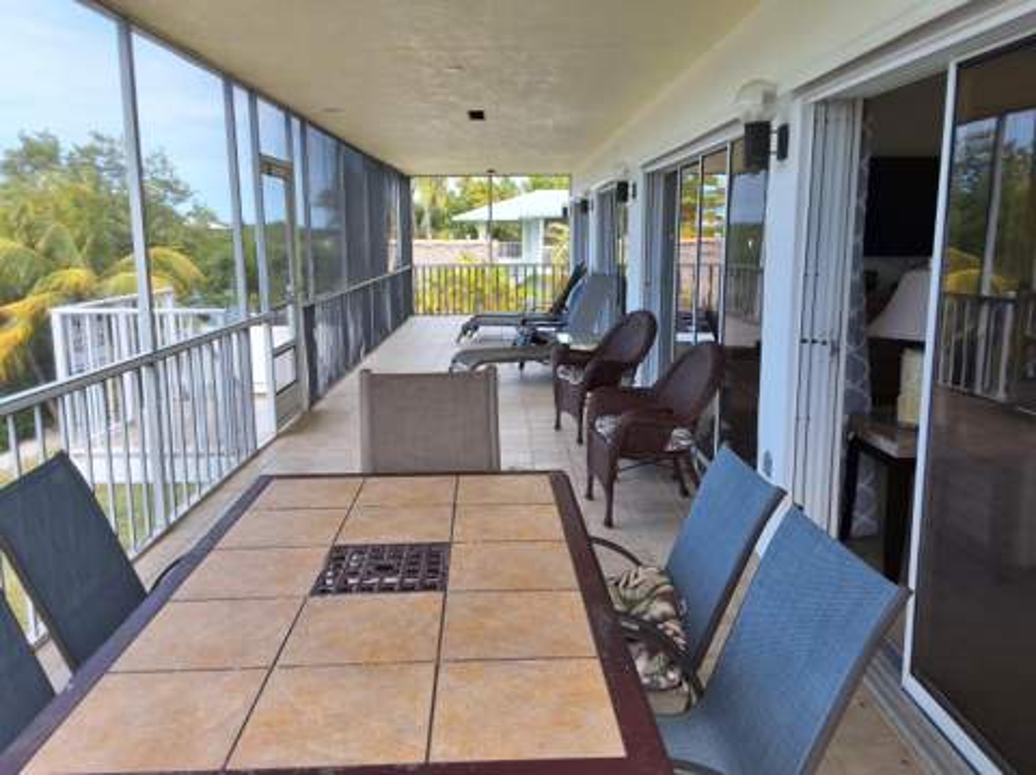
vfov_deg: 49.7
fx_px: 837
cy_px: 388
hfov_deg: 63.5
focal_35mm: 28
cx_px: 518
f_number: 1.9
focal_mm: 2.91
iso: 32
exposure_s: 1/385
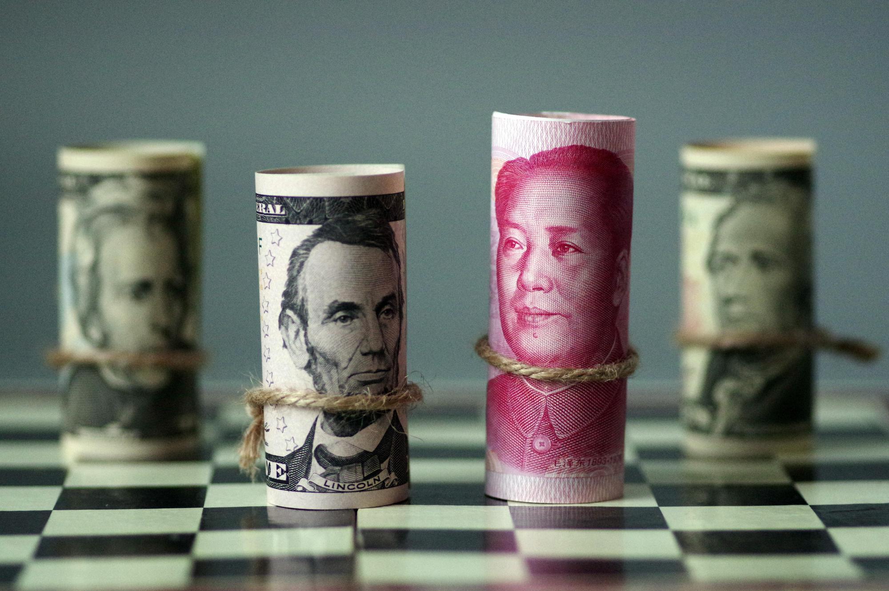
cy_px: 296
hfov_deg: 13.7
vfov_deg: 9.1
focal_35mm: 150
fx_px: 3701
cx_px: 444
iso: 3200
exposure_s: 1/100
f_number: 2.8
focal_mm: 100
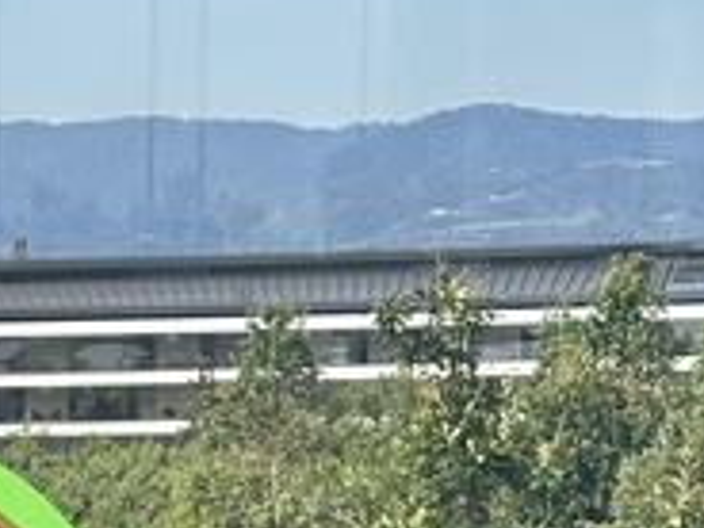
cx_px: -375
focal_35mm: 204
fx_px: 4149
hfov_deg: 9.4
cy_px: 1012
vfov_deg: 7.1
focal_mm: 6.86
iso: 64
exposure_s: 1/1041
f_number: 1.78
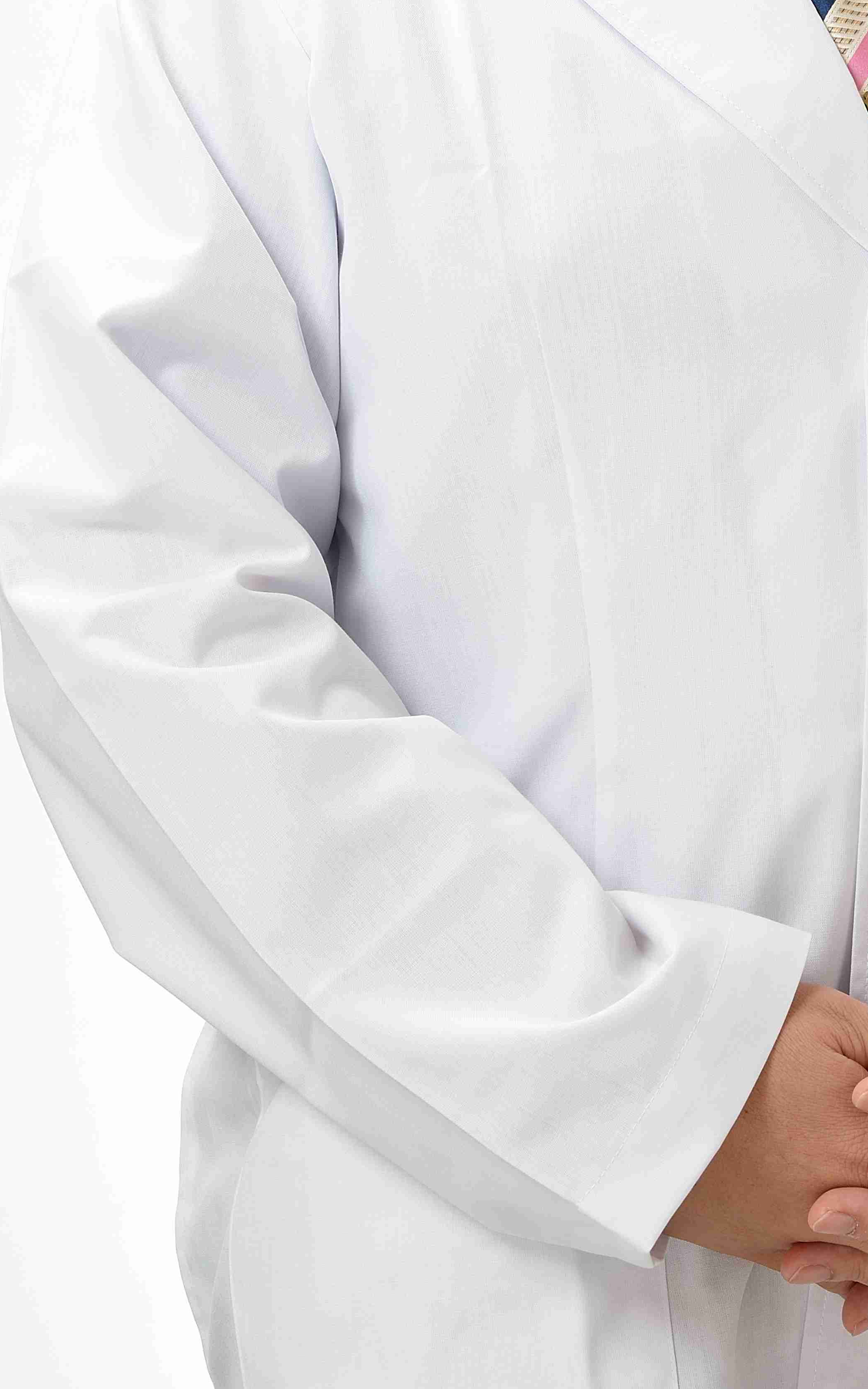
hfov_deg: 6.5
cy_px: 157
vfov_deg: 10.3
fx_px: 7647
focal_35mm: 202
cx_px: 691
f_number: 11
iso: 125
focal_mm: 90
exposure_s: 1/125
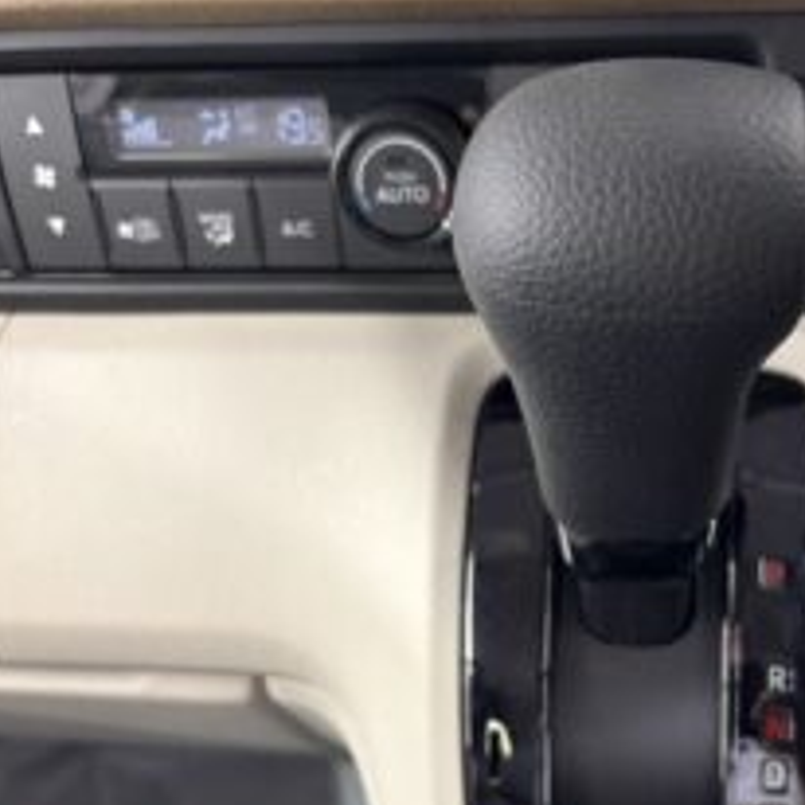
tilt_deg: -39.0
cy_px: 502
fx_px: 1026
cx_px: 574
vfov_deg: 42.5
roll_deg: +3.5
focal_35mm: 39
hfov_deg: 41.9
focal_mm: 5.96
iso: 400
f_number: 1.6
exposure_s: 1/33
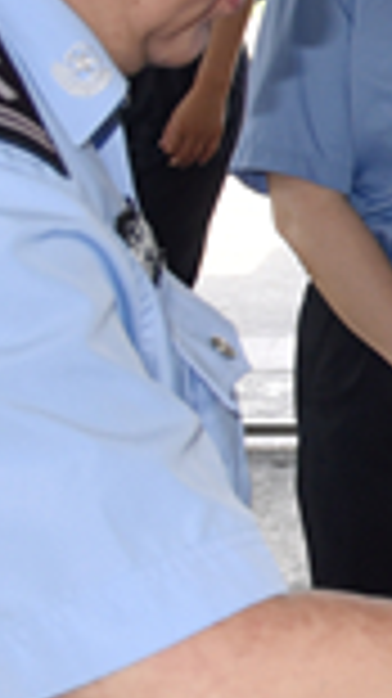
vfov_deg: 16.4
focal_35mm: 130
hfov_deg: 7.7
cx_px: 1316
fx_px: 2406
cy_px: 189
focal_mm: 24
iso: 400
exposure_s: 1/125
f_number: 5.6
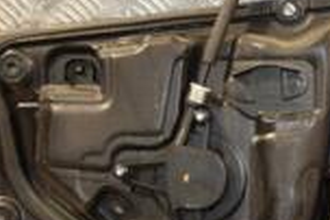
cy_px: 163
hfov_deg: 14.1
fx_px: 1300
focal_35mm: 142
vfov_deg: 9.6
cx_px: 389
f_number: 5
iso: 800
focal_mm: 24
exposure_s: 1/125
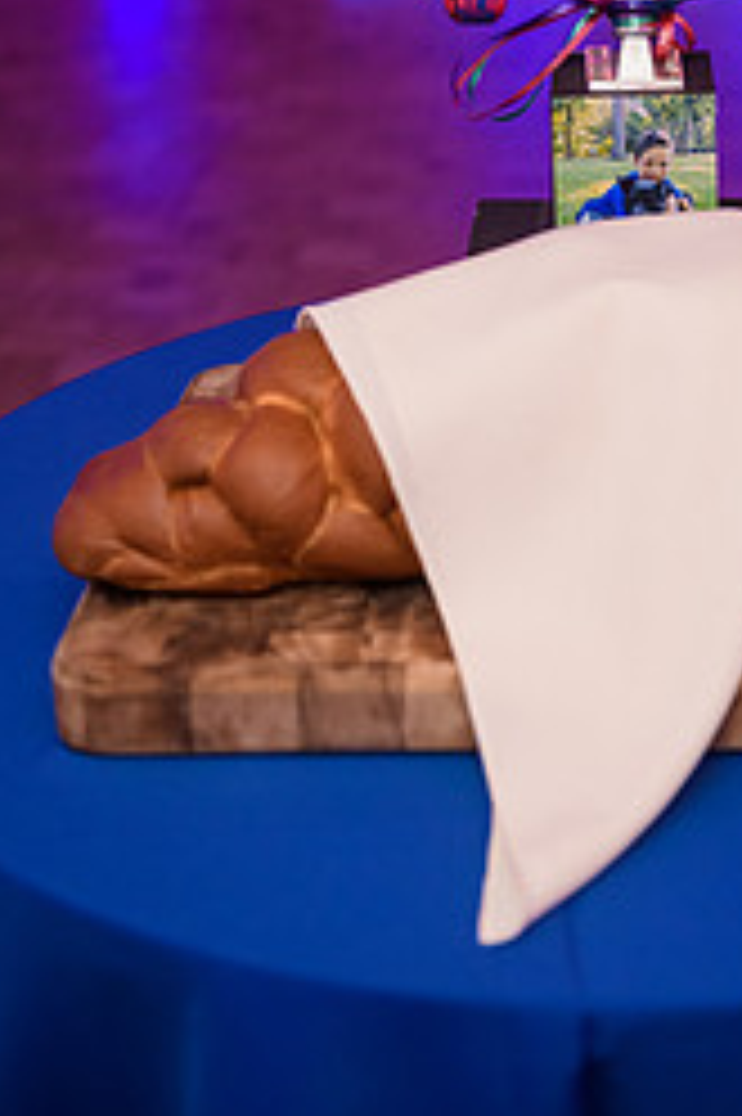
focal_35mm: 80
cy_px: 122
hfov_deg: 16.8
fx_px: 2477
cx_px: 657
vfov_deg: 24.7
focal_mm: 44
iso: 1600
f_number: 3.2
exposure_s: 1/125
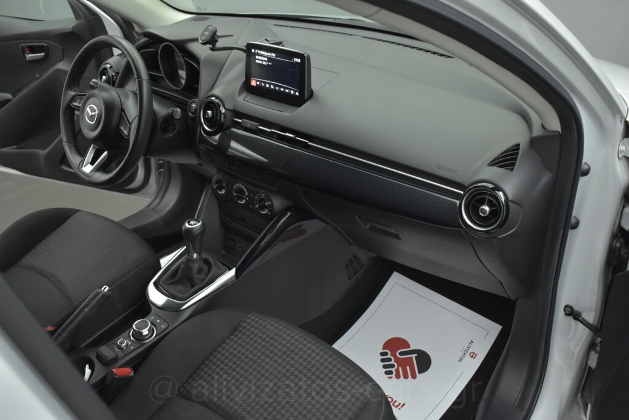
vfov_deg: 40.0
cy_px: 210
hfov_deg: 57.2
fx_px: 577
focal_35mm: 33
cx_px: 314
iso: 1600
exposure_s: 1/80
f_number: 3.8
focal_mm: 22
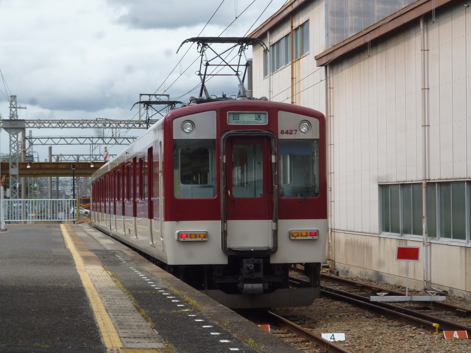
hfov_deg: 22.5
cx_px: 236
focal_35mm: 87
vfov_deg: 17.0
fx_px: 1184
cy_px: 176
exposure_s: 1/250
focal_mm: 15.5
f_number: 5.8
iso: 100
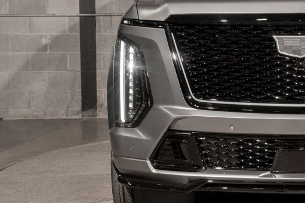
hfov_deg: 17.5
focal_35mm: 114
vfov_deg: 12.0
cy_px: 45
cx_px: 304
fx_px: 966
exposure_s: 1/50
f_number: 6.3
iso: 250
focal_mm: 52
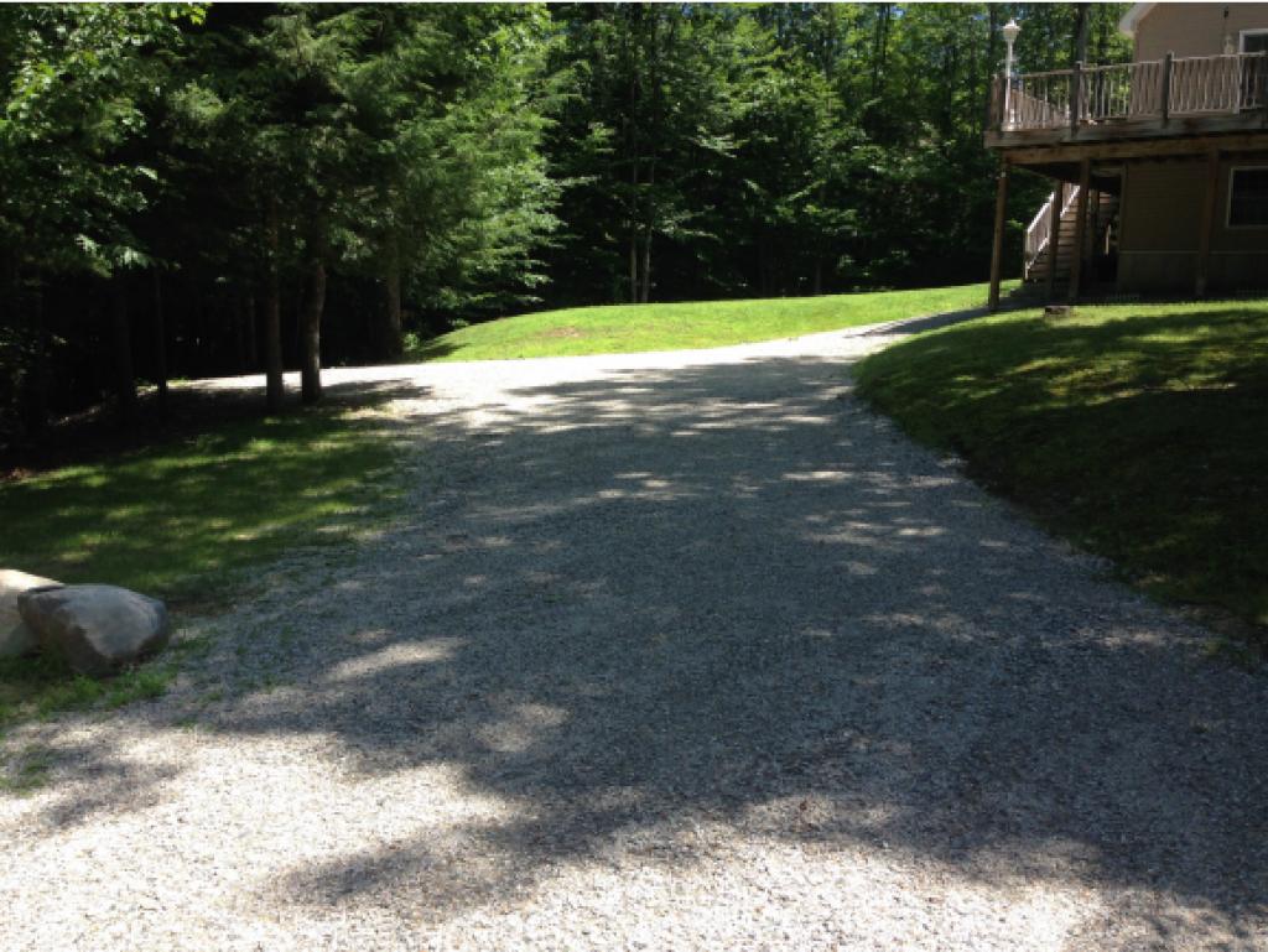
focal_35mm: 33
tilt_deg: -7.7
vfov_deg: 43.0
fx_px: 1209
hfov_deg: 55.3
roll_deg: -2.2
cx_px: 634
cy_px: 476
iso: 50
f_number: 2.4
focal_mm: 4.12
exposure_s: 1/565
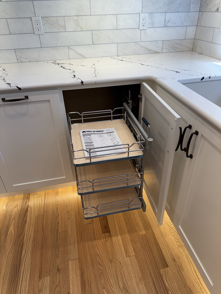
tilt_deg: -33.4
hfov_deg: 56.8
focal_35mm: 24
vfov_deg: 71.6
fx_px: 204
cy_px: 147
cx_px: 110
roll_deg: +2.4
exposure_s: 1/185
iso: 64
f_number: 1.78
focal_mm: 6.76
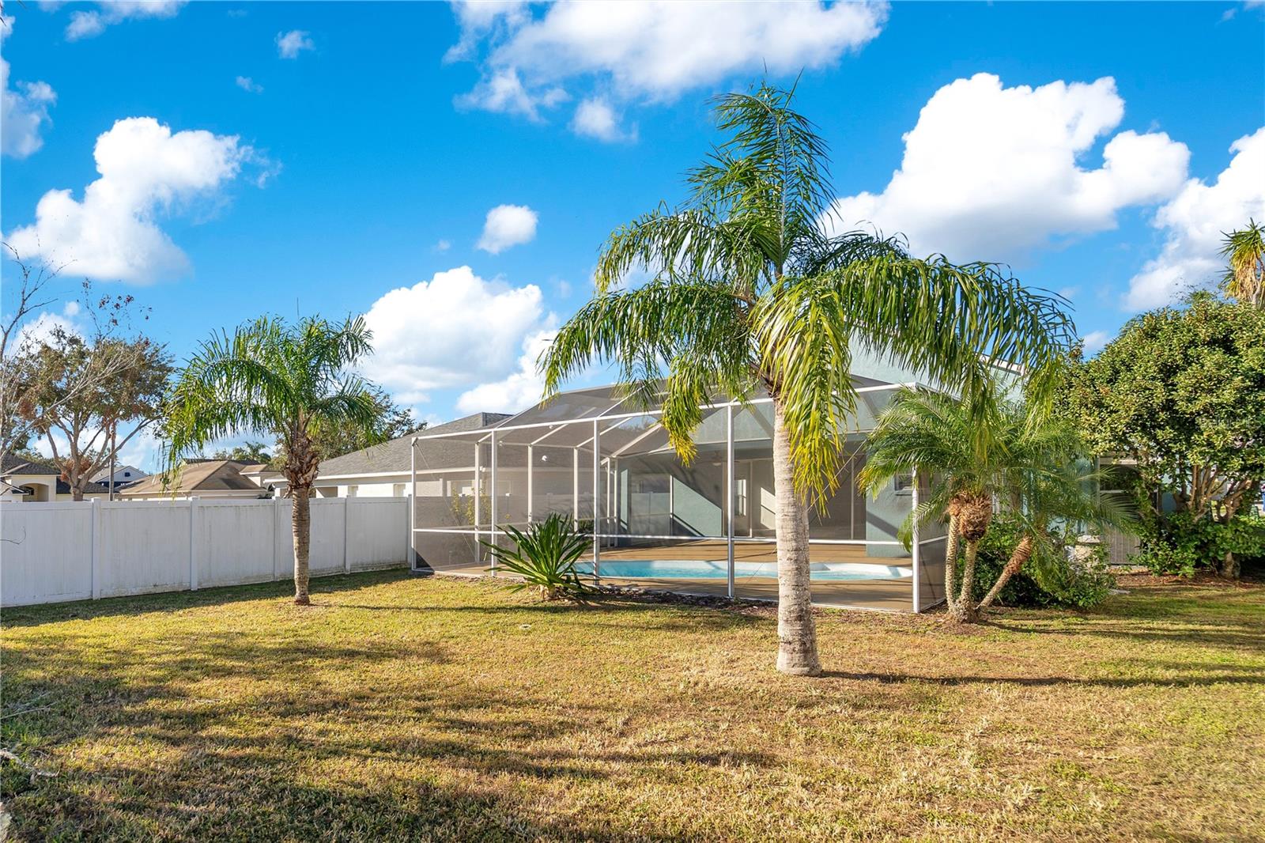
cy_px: 422
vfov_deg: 81.2
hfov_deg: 104.3
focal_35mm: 14
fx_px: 492
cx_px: 632
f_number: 5
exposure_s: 1/500
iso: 100
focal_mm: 14
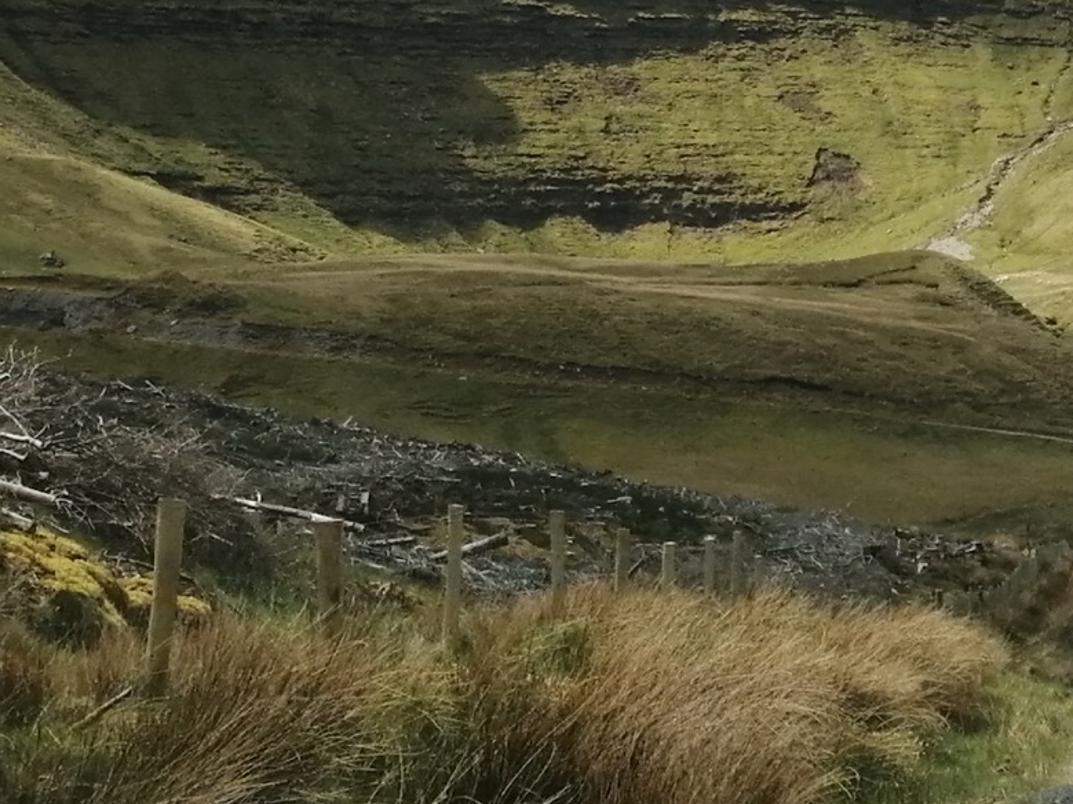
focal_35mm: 106
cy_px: 129
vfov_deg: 13.9
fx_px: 3285
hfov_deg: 18.2
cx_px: 972
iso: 50
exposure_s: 1/842
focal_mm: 3.46
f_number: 1.8
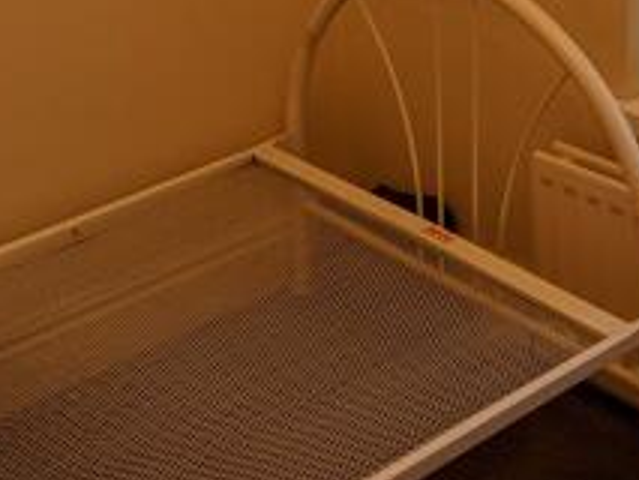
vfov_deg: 18.5
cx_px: 444
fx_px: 1422
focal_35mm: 77
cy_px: -24
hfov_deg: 25.1
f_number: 2.2
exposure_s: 1/50
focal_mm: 2.22
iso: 69
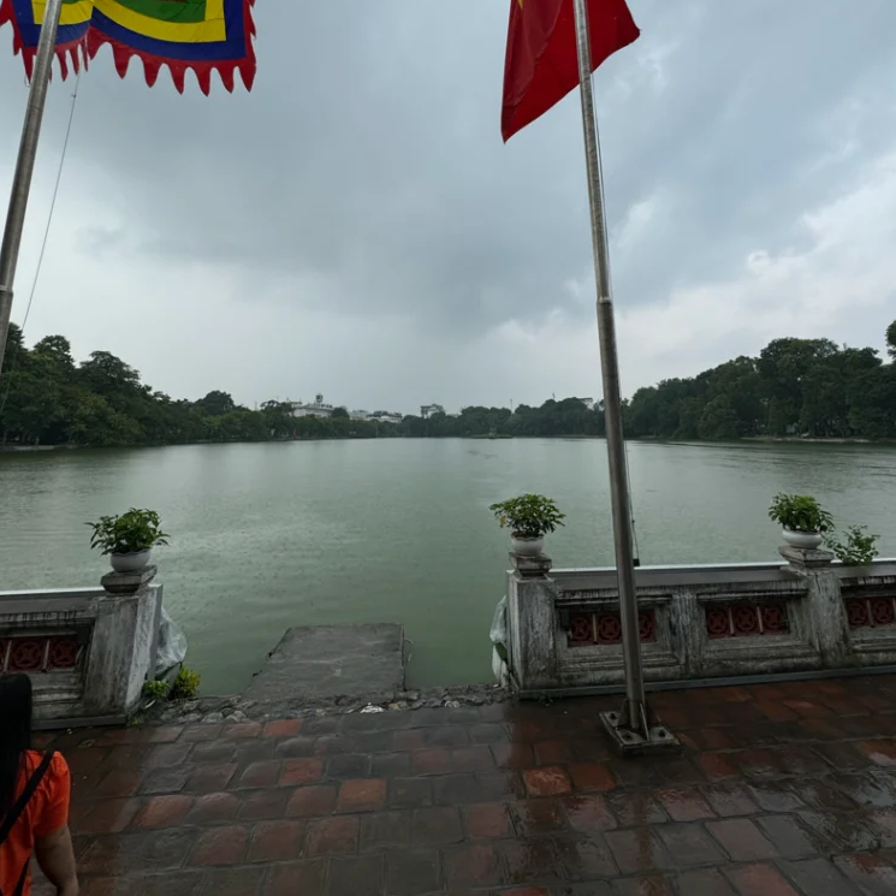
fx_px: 498
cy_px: 333
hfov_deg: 84.0
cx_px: 445
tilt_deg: +11.6
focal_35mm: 17
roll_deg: +0.4
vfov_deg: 82.3
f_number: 2.2
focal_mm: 2.22
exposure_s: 1/1126
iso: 50
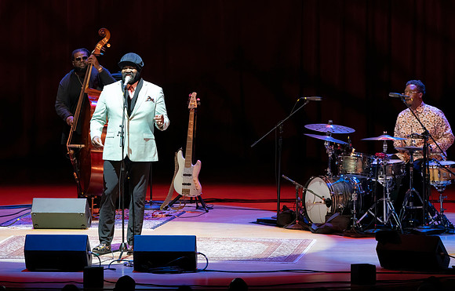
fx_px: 3266
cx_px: 184
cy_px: 142
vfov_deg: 5.1
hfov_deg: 8.0
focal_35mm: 262
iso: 6400
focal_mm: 200
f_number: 7.1
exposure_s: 1/250
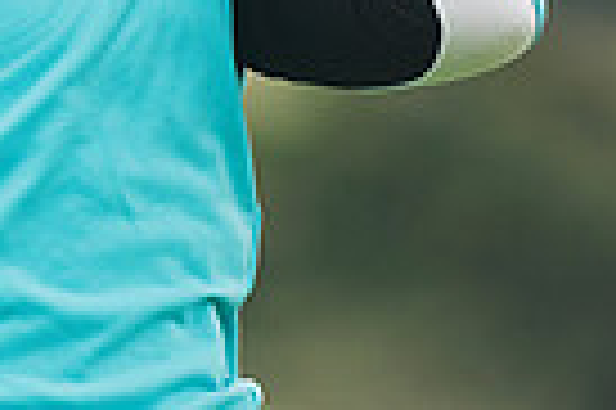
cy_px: -376
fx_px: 21756
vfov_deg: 1.1
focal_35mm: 1273
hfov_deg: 1.6
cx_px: -540
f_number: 6.3
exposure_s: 1/1600
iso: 800
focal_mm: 300
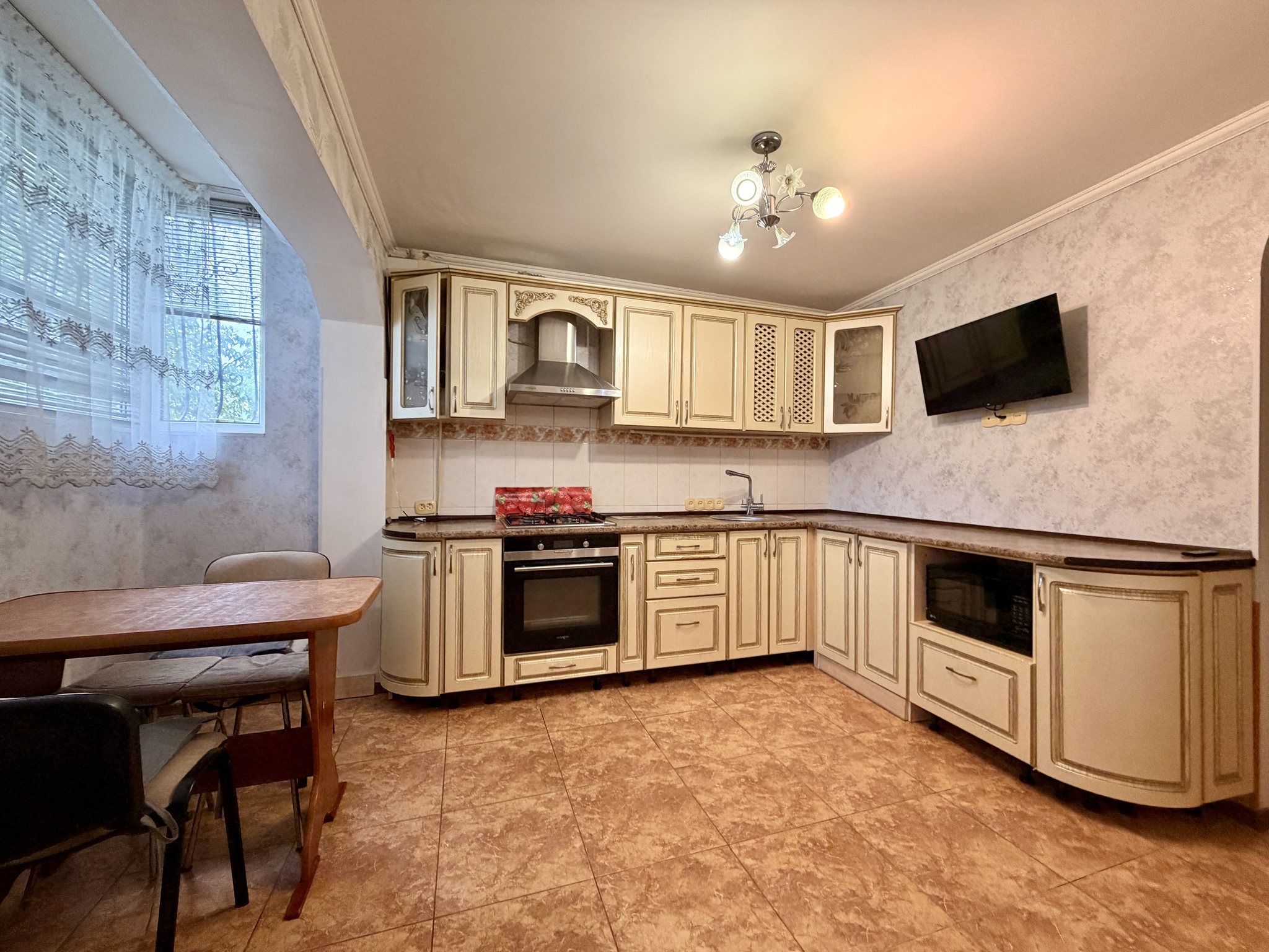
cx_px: 634
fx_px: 513
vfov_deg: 85.7
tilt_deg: +1.1
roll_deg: +0.1
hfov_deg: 102.1
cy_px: 476
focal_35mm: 14
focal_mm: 2.22
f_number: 2.2
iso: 250
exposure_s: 1/50
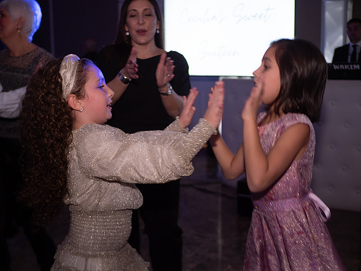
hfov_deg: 38.2
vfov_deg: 29.1
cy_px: 136
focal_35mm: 50
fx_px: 521
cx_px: 180
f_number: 1.7
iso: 800
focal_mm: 25
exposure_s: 1/160
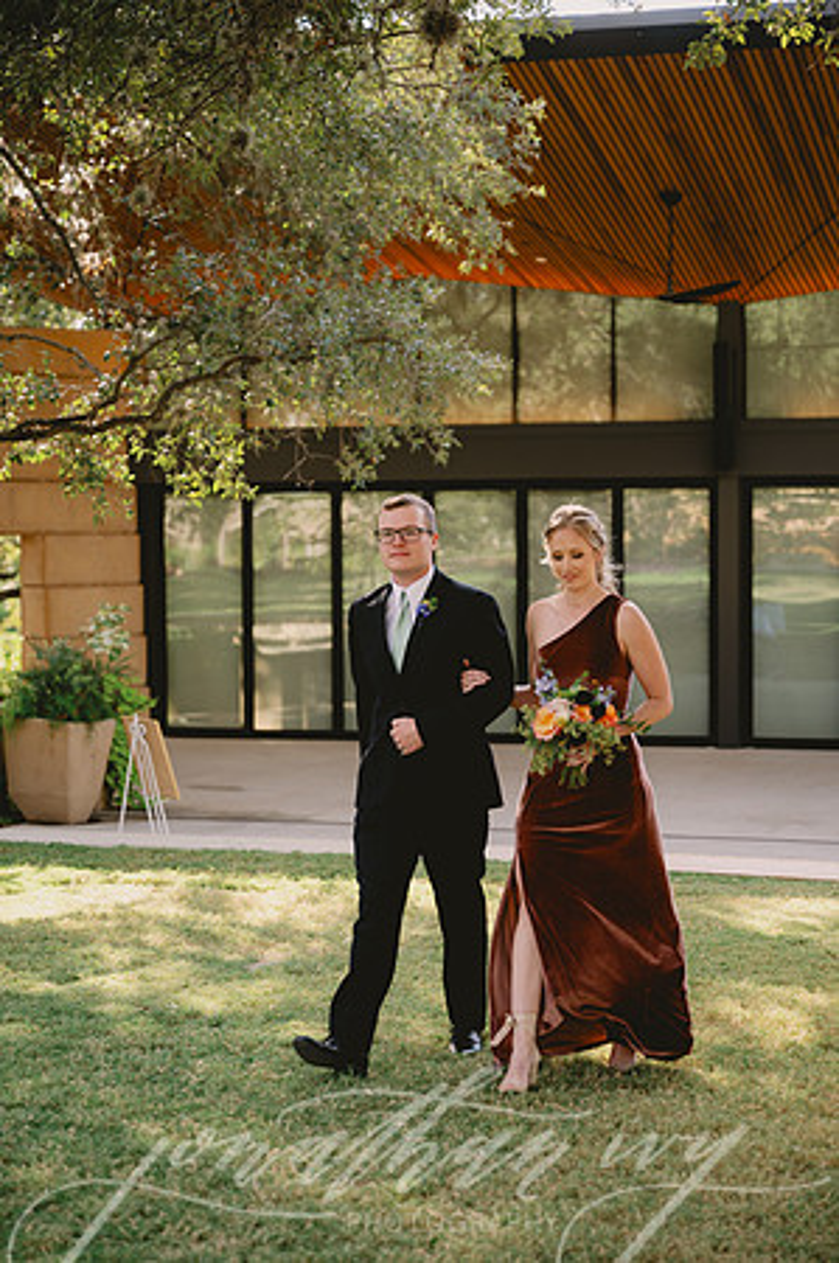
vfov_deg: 28.9
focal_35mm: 70
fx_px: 2453
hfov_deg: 19.4
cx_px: 420
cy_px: 632
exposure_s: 1/320
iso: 80
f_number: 2.8
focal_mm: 70
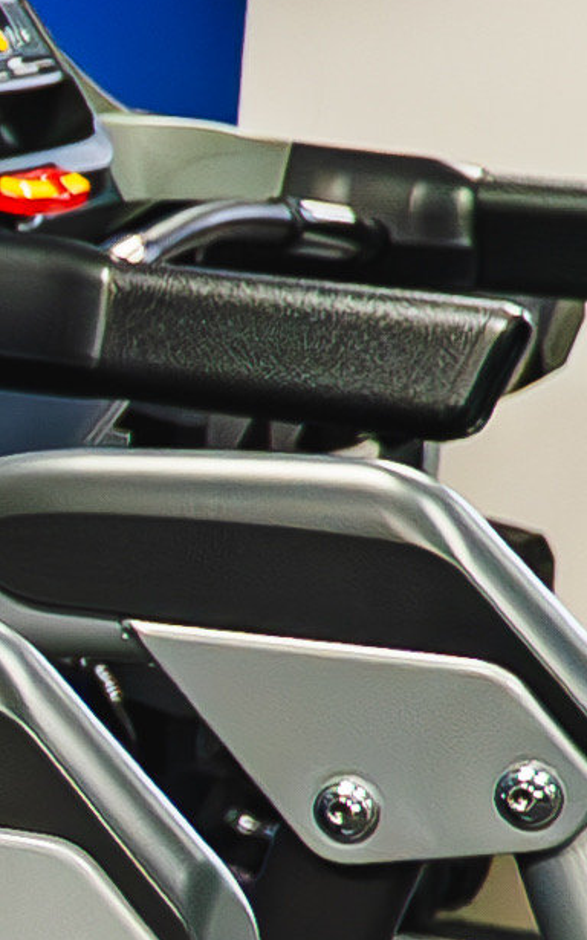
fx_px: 5968
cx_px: -2286
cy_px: 675
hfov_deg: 4.7
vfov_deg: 9.0
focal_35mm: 233
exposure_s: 1/100
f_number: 2.8
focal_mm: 24
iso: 1000
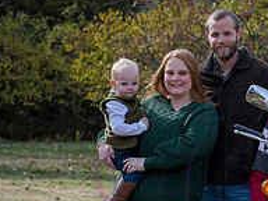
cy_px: 172
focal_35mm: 232
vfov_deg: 6.4
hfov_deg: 8.4
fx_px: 1796
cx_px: 328
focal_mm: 80
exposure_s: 1/1000
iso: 400
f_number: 6.3
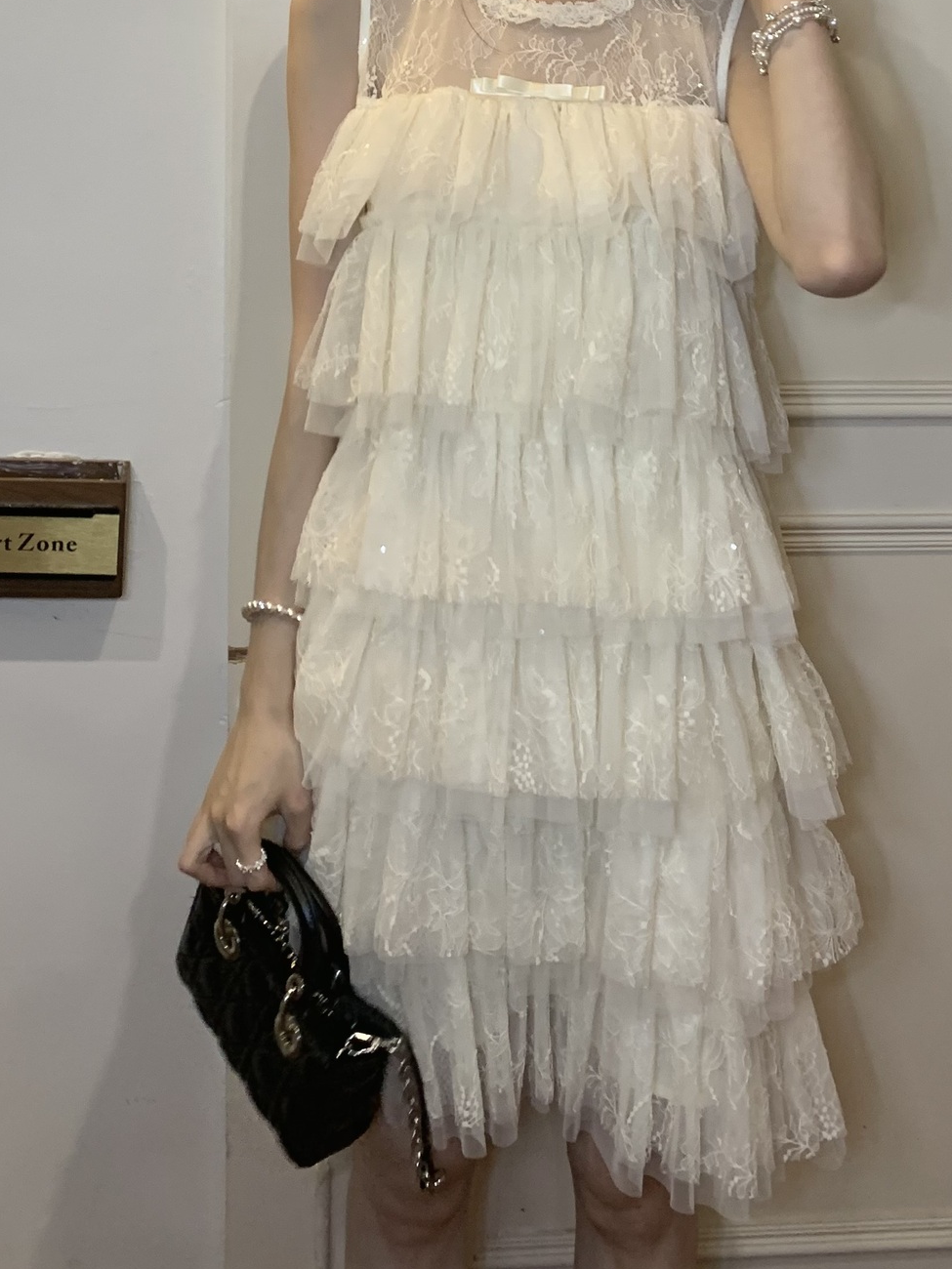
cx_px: 432
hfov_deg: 30.2
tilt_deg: -6.1
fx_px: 1760
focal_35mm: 48
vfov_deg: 37.0
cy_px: 110
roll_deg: -1.5
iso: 125
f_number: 1.8
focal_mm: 4.25
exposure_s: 1/50
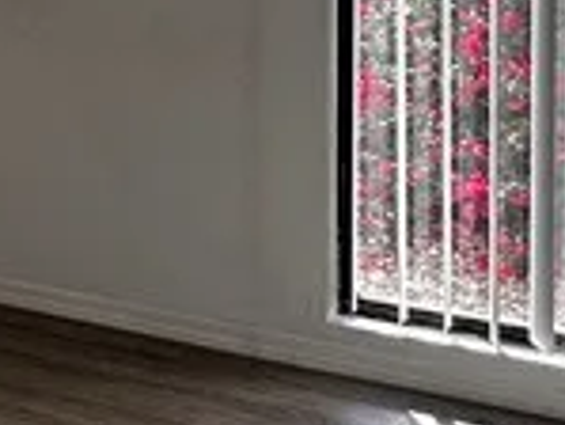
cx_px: -736
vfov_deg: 14.9
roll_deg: +3.9
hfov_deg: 14.5
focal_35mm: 96
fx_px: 1568
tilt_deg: -4.8
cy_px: -80
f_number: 2.2
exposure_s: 1/375
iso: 40
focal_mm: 2.22
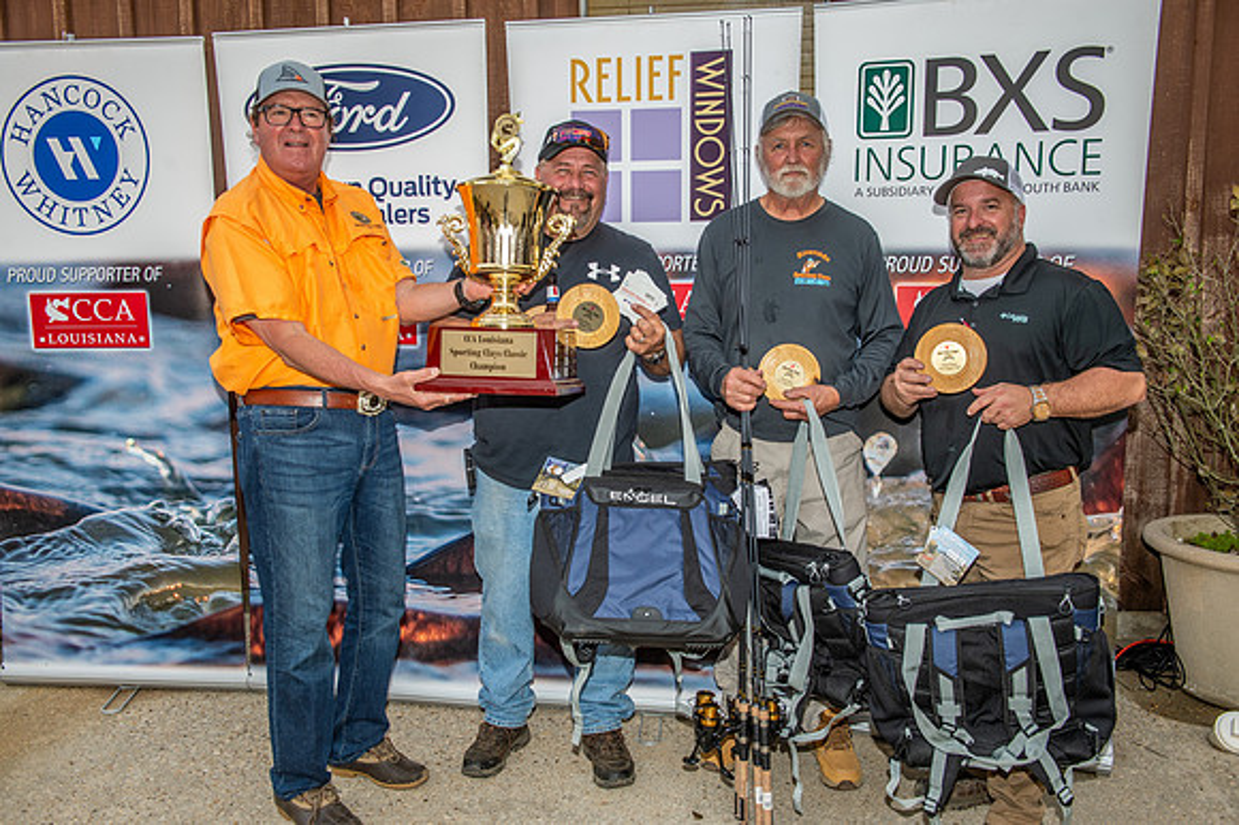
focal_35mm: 32
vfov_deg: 41.1
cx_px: 620
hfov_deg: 58.7
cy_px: 412
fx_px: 1101
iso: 160
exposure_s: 1/200
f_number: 6.3
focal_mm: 32
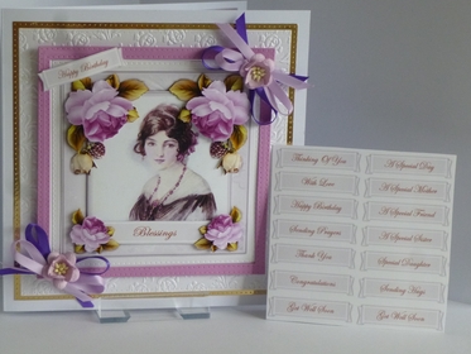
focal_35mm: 88
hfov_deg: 22.2
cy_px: 171
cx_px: 188
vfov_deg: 16.8
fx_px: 1198
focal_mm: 13.2
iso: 400
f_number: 4.7
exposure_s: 1/80
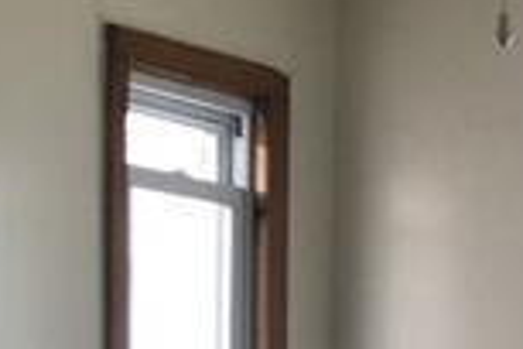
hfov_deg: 13.8
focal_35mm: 146
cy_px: 739
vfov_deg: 8.8
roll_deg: -1.1
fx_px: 2121
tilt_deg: -7.3
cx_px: 574
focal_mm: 3.99
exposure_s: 1/60
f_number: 1.8
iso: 25
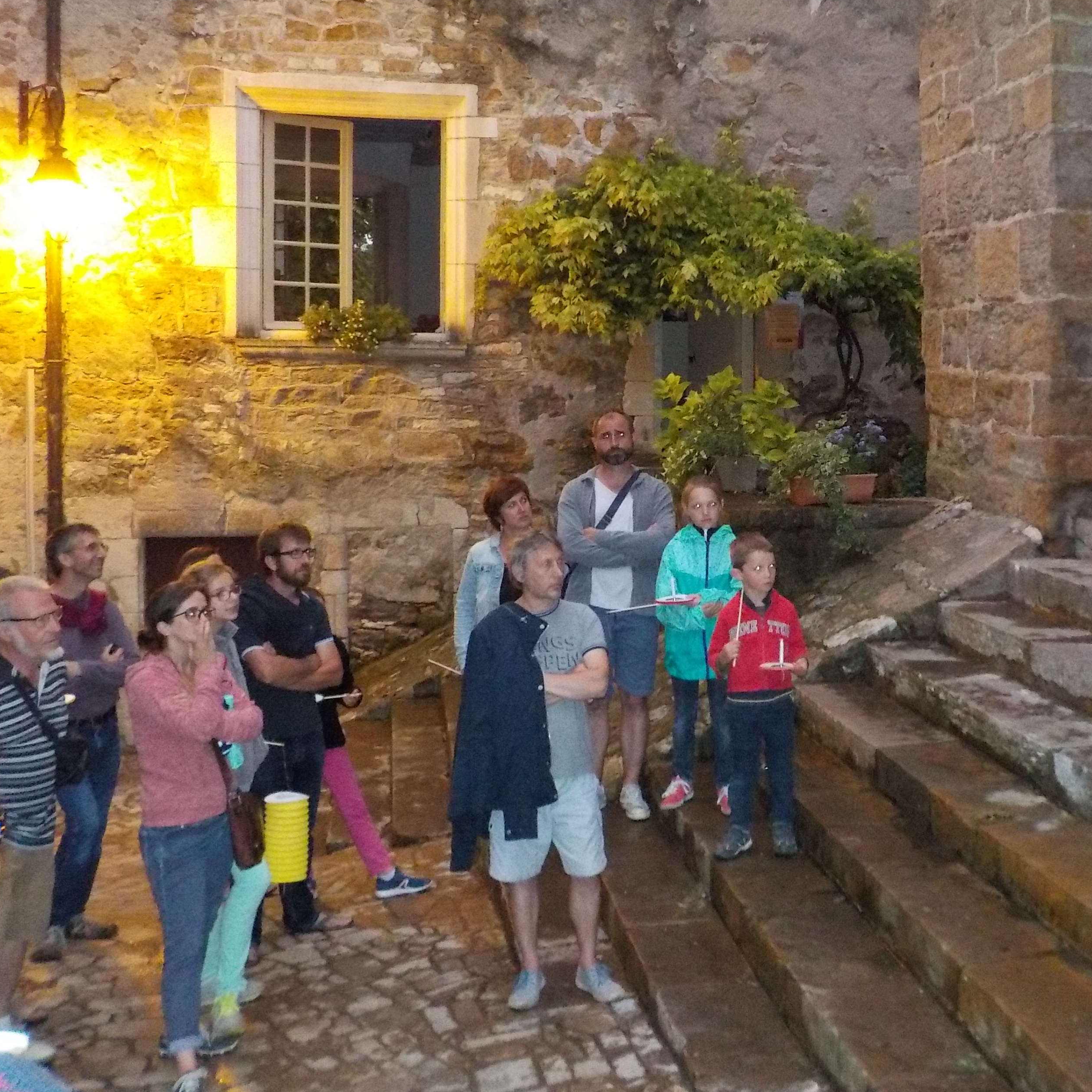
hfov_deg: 37.6
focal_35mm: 44
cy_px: 430
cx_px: 790
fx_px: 1570
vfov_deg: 38.2
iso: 800
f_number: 3.3
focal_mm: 4.1
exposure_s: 1/30
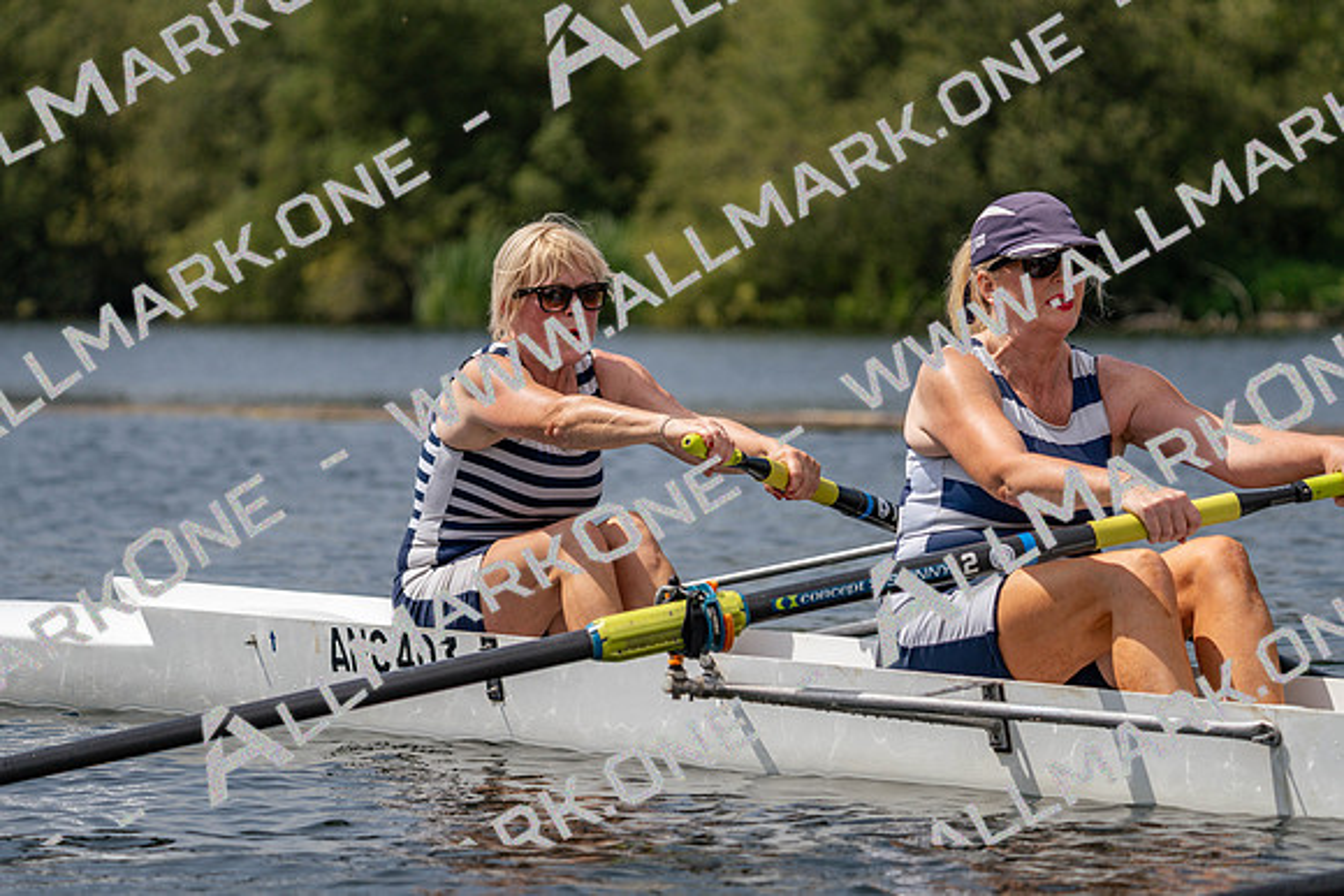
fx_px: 7468
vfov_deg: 6.9
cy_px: 448
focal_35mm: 200
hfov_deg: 10.3
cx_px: 672
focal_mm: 200
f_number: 5.6
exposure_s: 1/1600
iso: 160
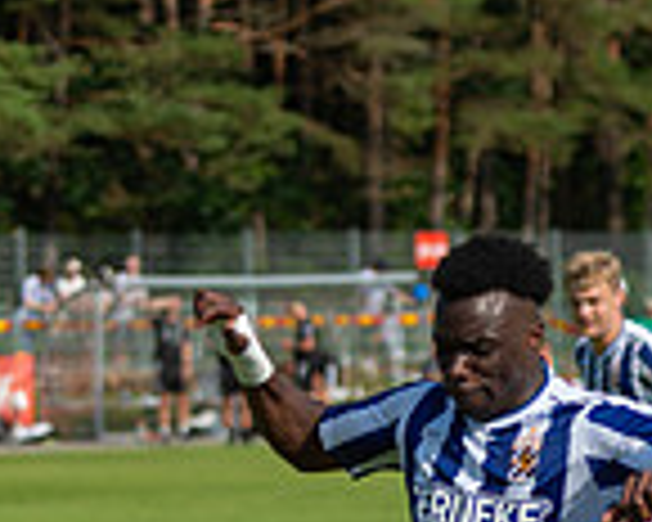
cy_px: 720
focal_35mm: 330
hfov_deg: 5.9
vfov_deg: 4.7
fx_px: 6368
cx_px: 531
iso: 100
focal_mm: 86
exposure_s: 1/2000
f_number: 3.2
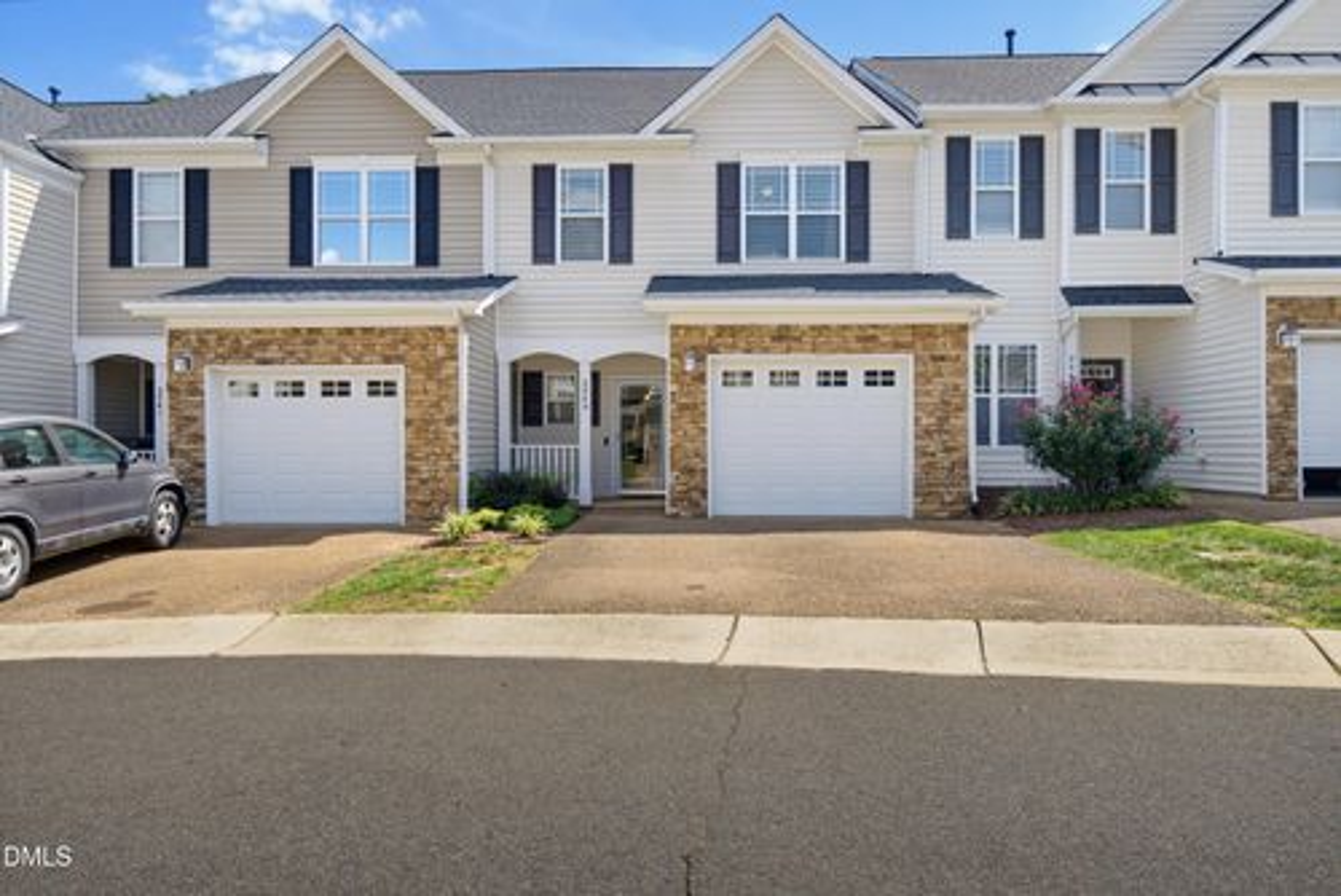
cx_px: 670
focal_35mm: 22
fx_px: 820
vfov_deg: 57.3
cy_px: 448
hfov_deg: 78.5
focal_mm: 22
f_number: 7.1
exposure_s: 1/60
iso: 80
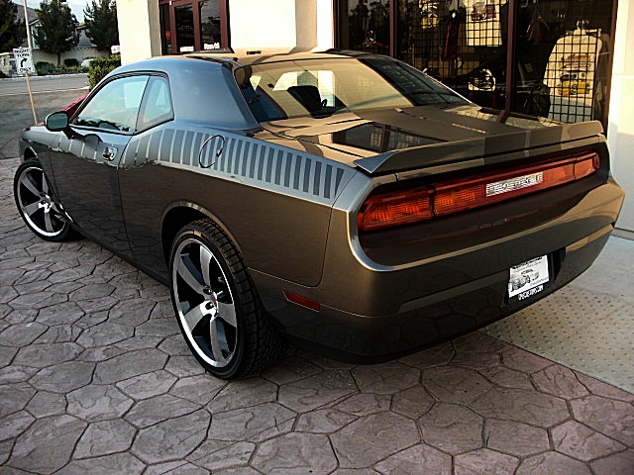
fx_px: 659
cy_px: 238
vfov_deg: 39.7
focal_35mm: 36
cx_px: 317
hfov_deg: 51.4
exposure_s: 1/100
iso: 50
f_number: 2.8
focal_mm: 6.3
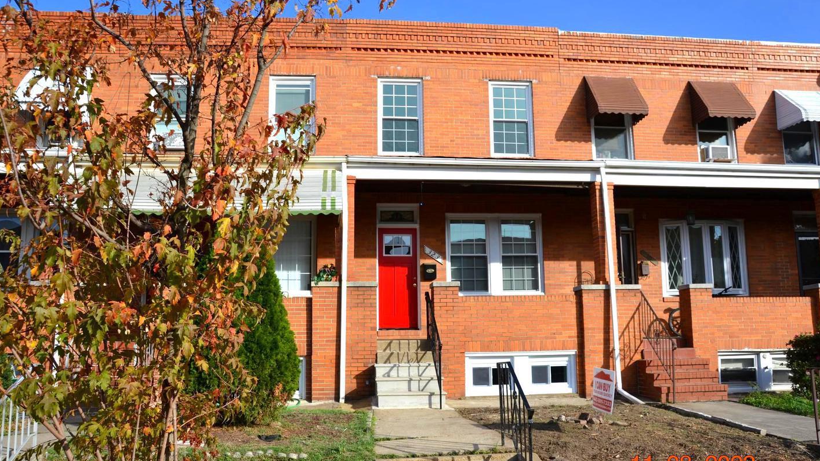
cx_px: 417
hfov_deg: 61.0
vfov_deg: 36.7
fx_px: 696
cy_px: 229
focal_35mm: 32
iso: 100
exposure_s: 1/250
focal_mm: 20
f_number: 8
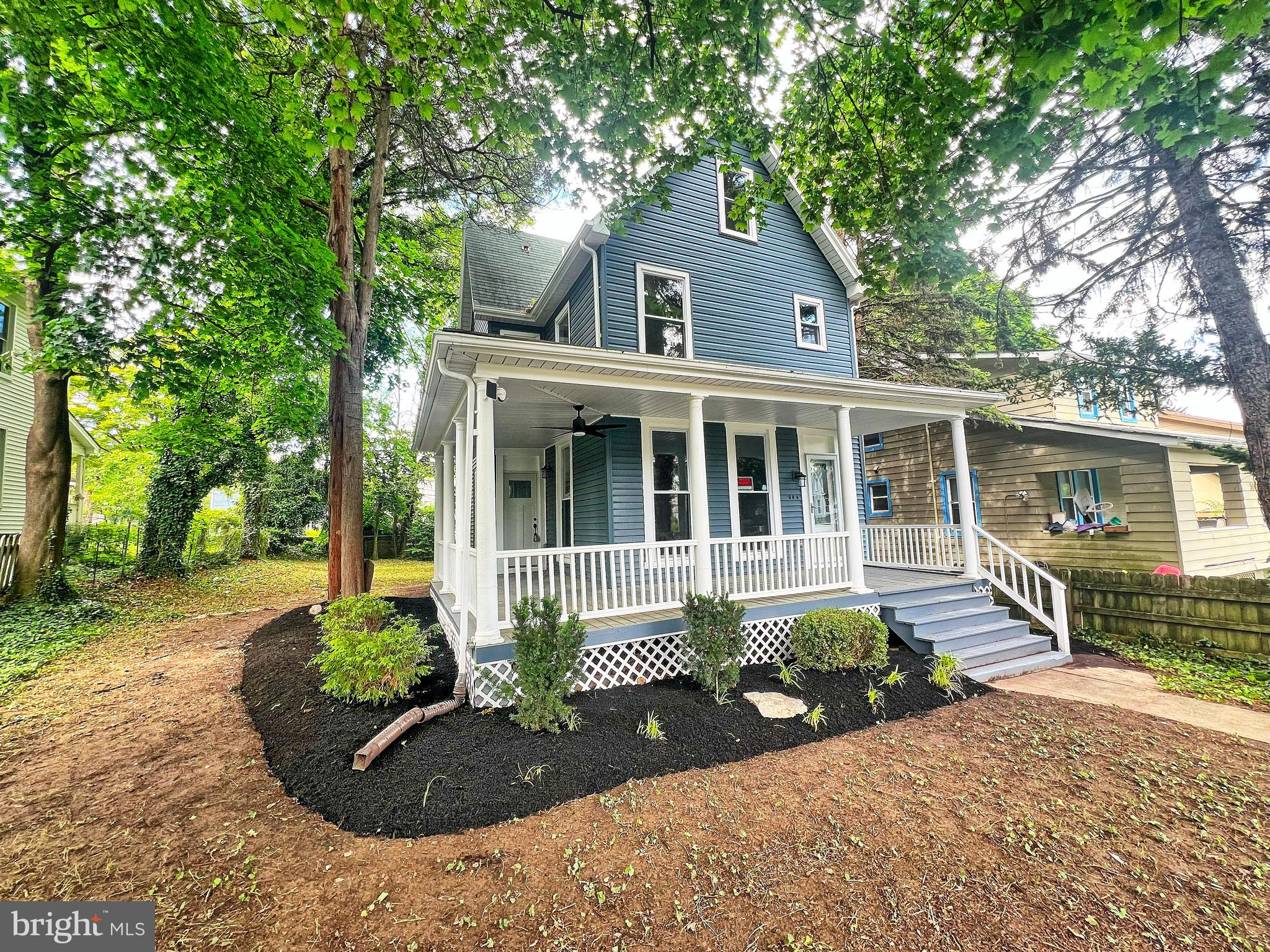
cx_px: 635
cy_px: 476
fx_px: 477
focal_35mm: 13
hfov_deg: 106.2
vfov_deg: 89.9
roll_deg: +1.9
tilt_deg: +5.3
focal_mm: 1.6
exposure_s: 1/99
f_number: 1.8
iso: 40
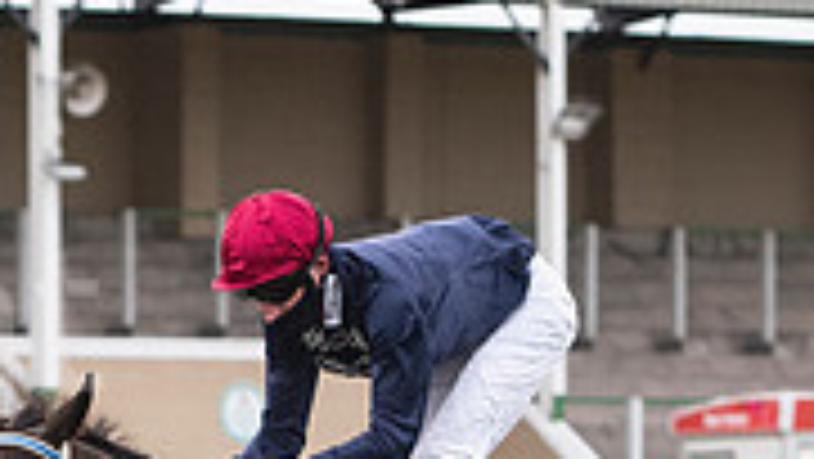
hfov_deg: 4.3
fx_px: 10862
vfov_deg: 2.4
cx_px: -175
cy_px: 610
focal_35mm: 503
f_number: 4
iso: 1600
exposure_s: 1/2000
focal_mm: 100
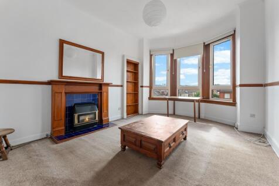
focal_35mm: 14
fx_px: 108
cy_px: 93
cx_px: 140
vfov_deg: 81.2
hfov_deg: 104.3
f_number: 8
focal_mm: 14
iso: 640
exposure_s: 1/40
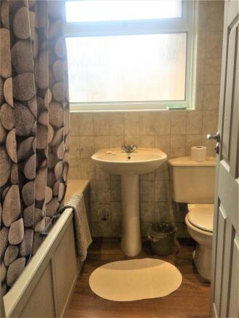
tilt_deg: -11.2
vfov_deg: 61.6
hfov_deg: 48.2
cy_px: 159
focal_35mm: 29
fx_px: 267
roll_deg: +2.5
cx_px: 120
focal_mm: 4.15
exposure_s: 1/100
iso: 50
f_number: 2.2
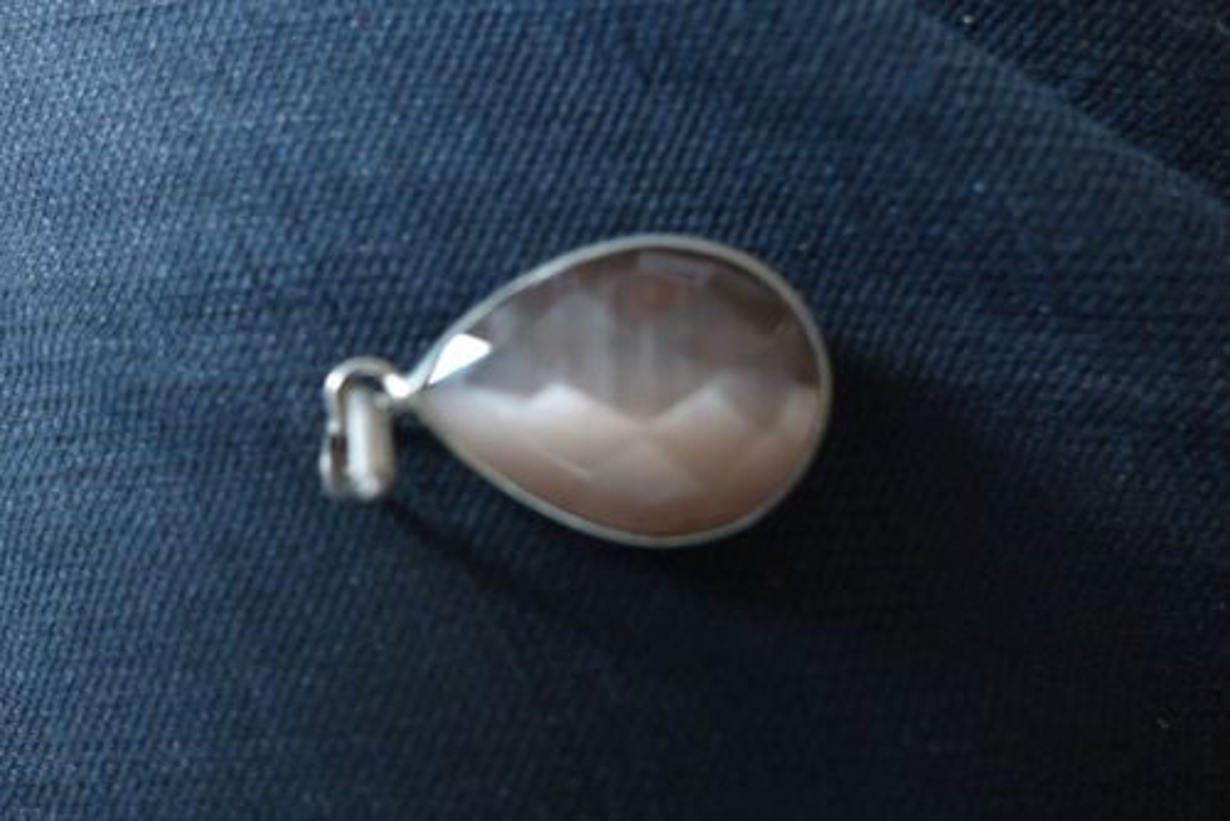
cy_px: 410
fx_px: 957
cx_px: 615
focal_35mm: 28
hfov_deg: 65.4
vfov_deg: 46.5
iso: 125
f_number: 3.5
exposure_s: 1/3
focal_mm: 10.4
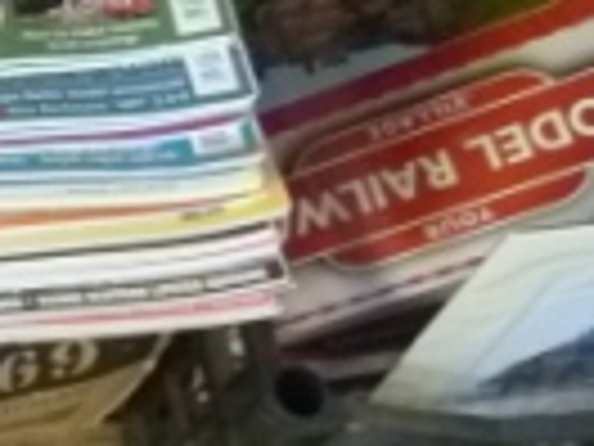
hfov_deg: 18.5
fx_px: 1630
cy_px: -27
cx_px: -279
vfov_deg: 15.2
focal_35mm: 95
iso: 800
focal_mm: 5
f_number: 2.8
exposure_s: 1/15
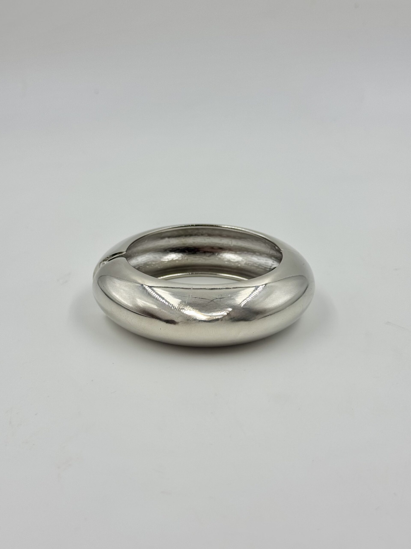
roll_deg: -0.1
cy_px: 274
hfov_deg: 30.3
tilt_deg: -24.8
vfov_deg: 39.7
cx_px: 206
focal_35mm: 48
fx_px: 760
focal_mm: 6.76
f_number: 1.78
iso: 64
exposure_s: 1/1027
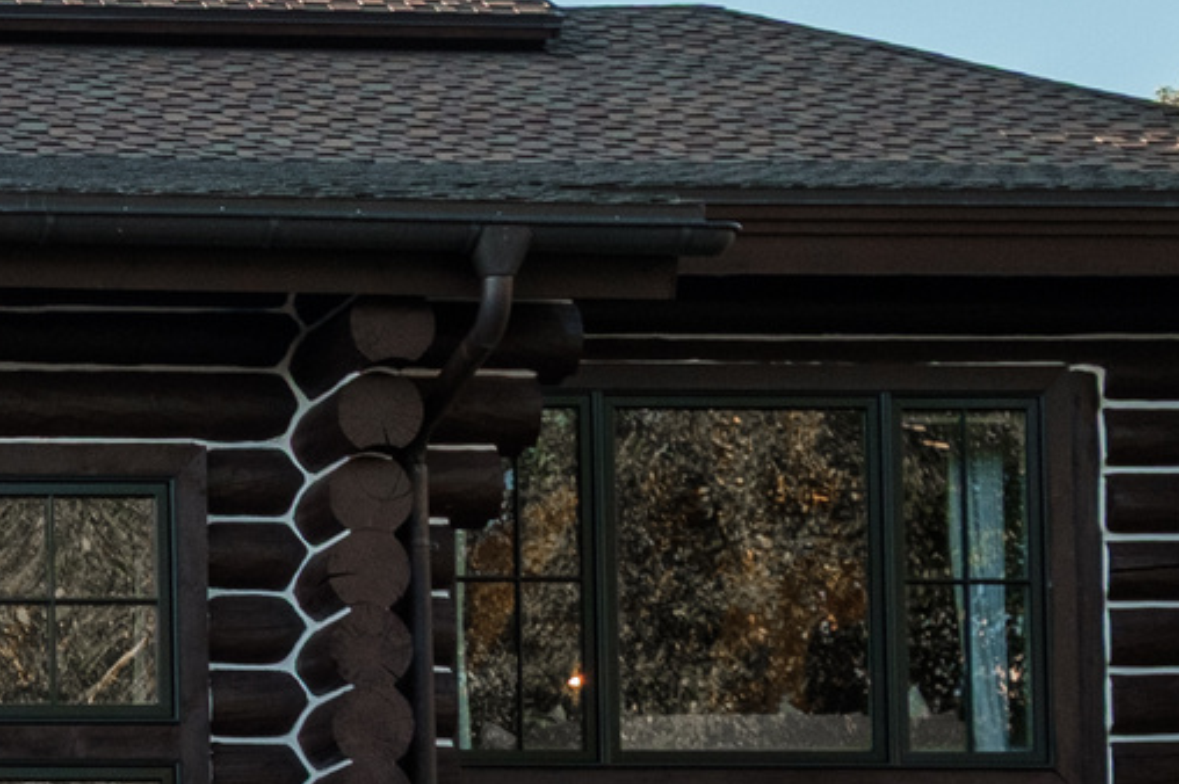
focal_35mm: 121
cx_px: -1093
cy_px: 1052
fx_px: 3960
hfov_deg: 14.4
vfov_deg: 11.0
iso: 400
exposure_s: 1/320
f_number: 4
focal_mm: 20
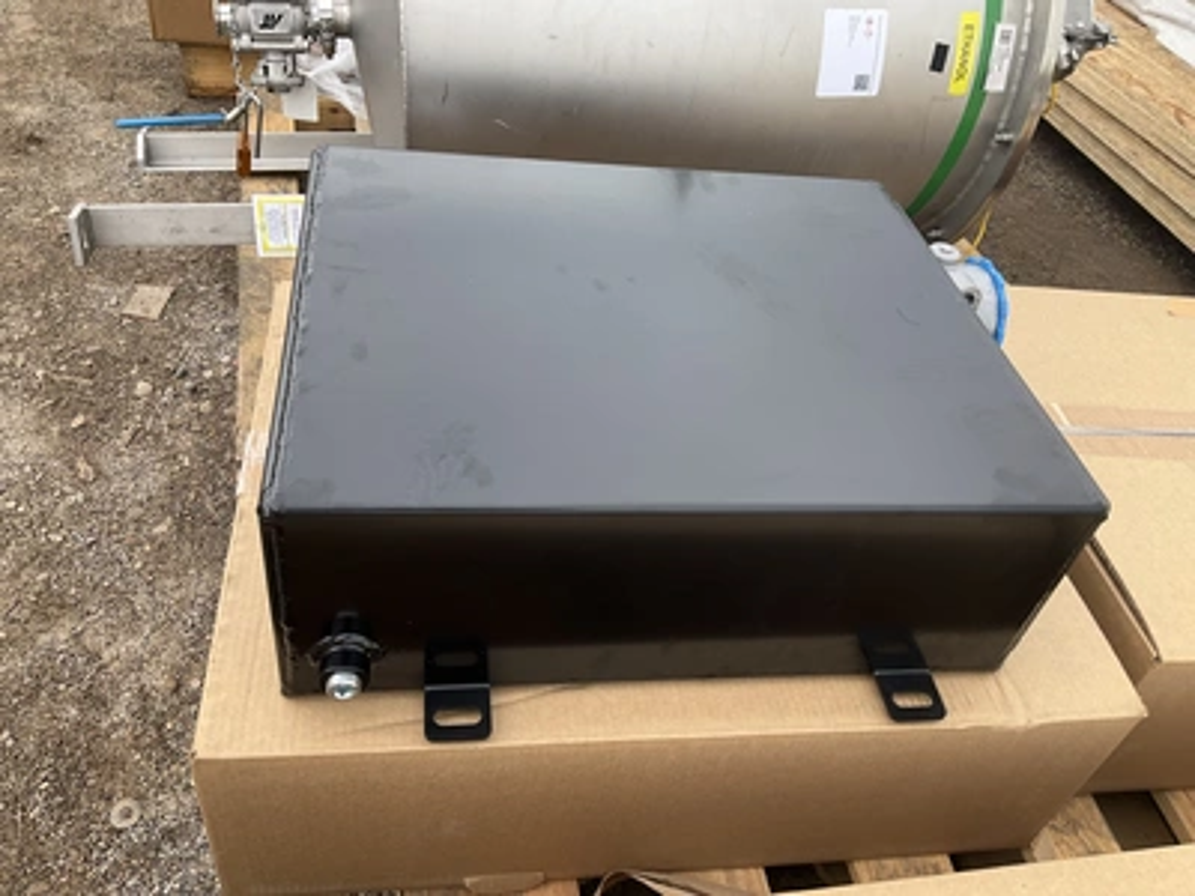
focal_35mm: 29
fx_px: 1001
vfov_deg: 48.2
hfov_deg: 61.7
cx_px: 598
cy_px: 448
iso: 25
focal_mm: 3
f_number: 1.8
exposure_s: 1/397
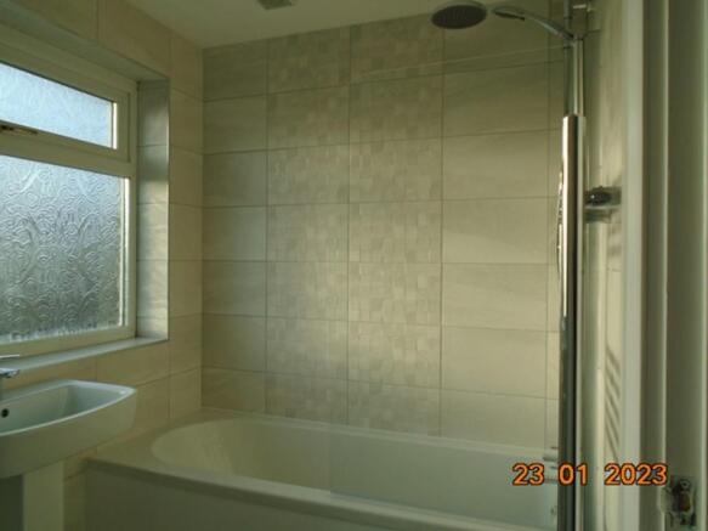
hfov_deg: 67.3
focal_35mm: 26
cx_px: 354
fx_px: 532
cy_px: 266
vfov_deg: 53.0
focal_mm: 4.6
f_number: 3.2
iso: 100
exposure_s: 1/200
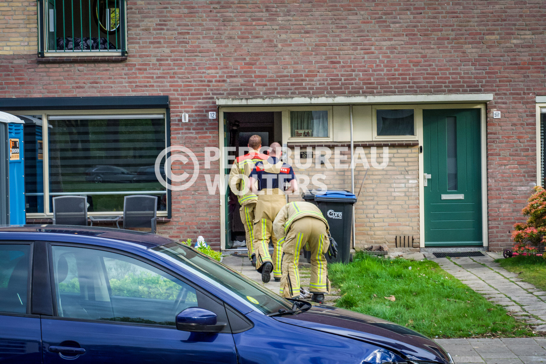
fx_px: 1137
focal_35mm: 75
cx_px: 273
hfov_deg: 27.0
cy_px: 182
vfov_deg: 18.2
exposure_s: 1/125
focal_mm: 50
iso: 1000
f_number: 16
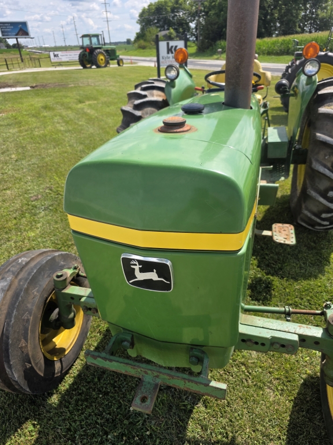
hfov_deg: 58.9
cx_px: 166
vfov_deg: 73.9
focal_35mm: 23
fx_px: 295
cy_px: 222
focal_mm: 6.3
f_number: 1.7
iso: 80
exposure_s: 1/4145
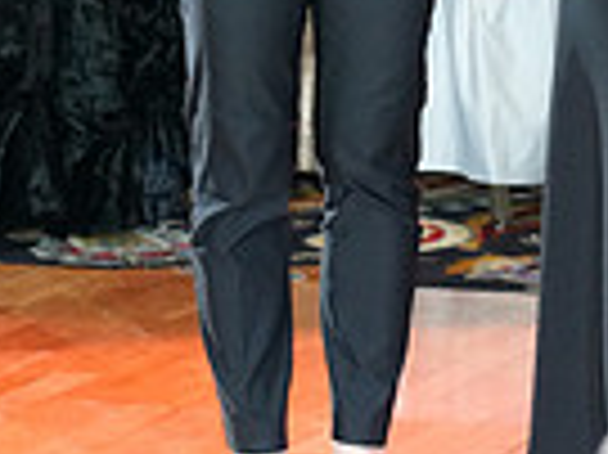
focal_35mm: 389
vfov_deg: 3.8
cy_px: -348
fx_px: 6826
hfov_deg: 5.1
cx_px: 333
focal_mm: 94
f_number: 4
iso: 2500
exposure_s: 1/250
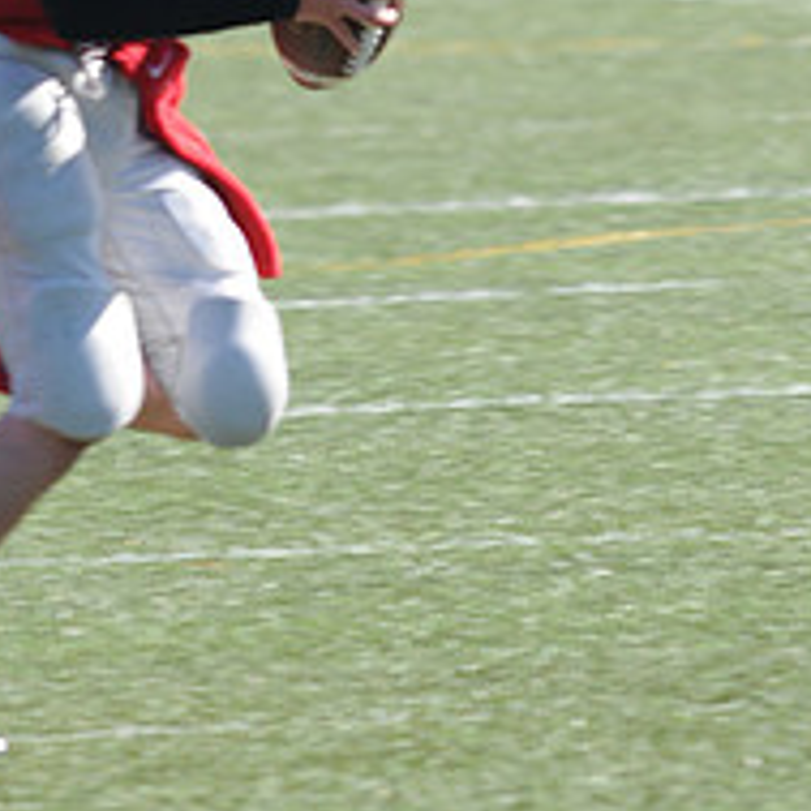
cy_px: -270
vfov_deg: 1.5
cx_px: 79
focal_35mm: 1169
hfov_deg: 1.5
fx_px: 30986
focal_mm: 300
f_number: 6.3
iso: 200
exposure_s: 1/500
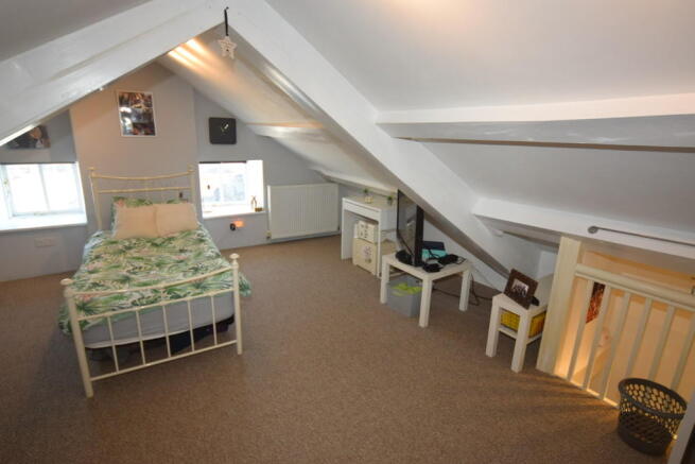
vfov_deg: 67.4
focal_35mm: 18
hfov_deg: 90.0
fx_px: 348
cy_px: 232
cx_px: 348
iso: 800
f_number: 5
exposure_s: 1/100
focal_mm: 12
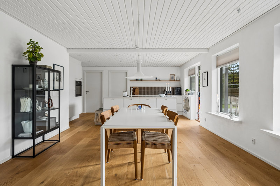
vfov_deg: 64.5
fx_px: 148
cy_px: 93
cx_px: 140
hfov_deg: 86.9
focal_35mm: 19
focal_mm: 19
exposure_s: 1/60
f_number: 7.1
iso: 400
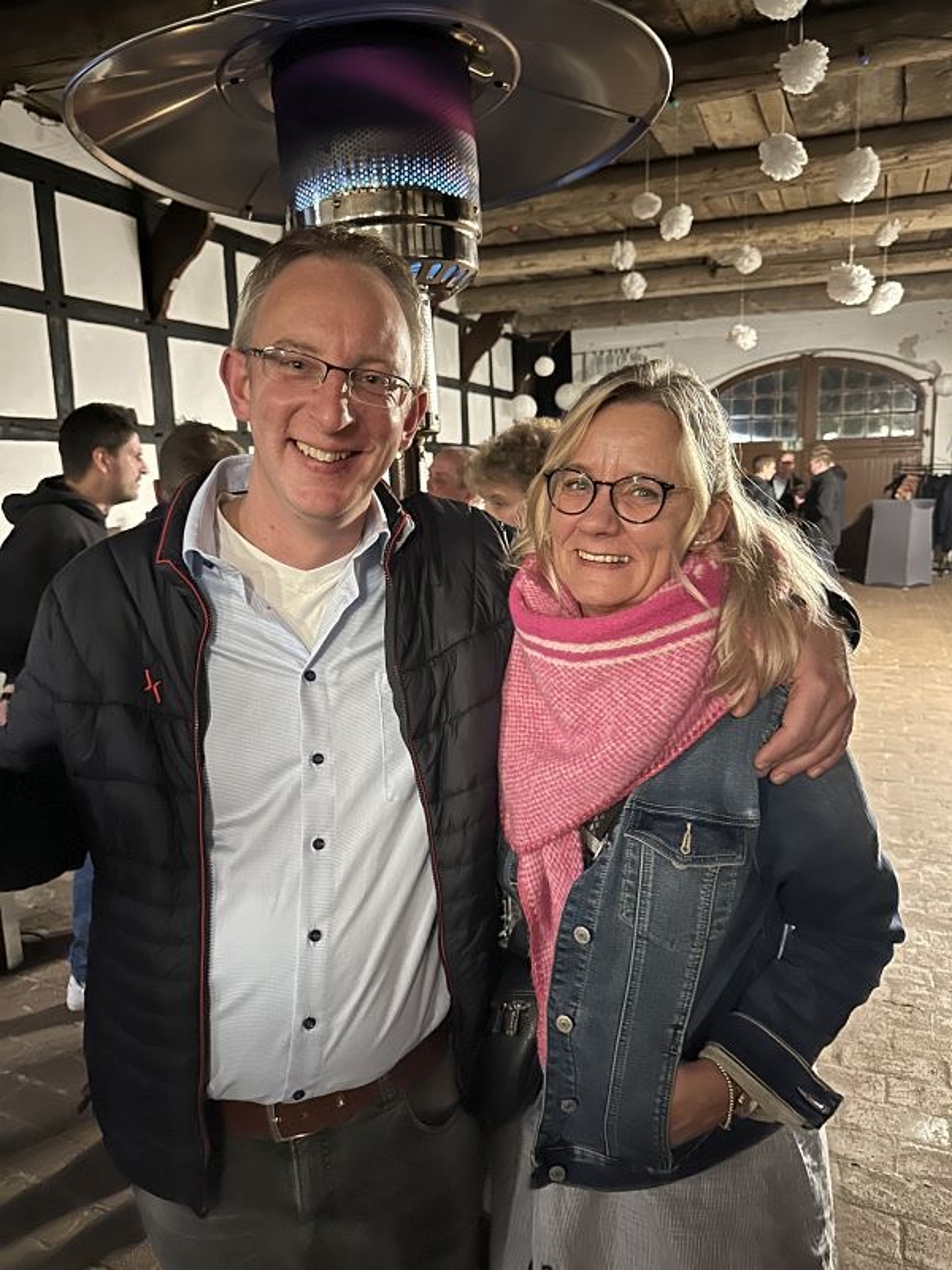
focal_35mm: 24
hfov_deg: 56.8
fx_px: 880
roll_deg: +1.1
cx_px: 476
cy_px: 635
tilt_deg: -10.3
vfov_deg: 71.6
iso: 1600
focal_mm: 6.86
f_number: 1.78
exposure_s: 1/14
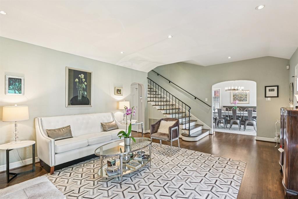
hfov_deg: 93.3
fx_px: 141
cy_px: 100
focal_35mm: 17
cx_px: 149
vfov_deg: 70.5
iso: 400
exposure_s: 1/13
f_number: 8
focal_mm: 17
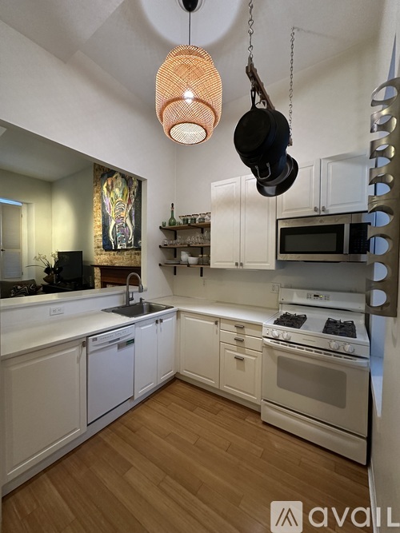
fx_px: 216
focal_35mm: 14
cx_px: 200
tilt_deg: -1.2
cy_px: 266
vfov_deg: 102.1
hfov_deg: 85.7
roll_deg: -1.3
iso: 800
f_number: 2.2
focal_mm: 2.22
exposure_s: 1/60
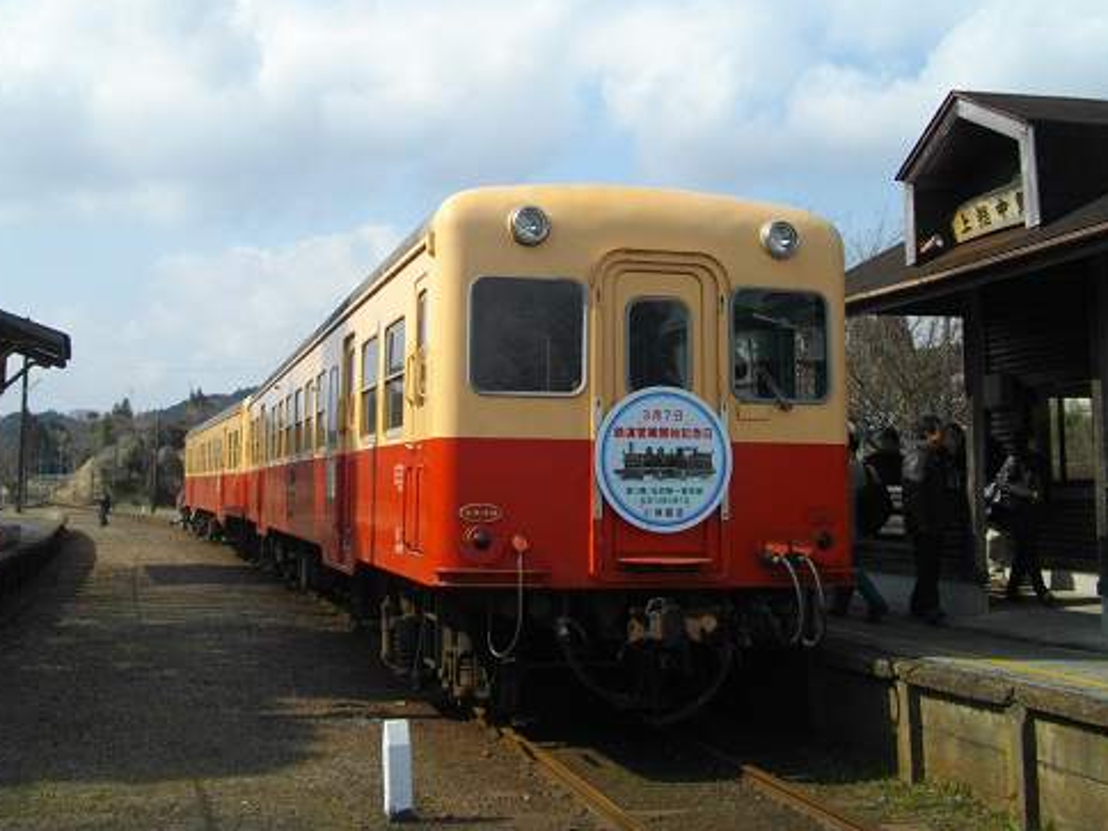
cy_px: 284
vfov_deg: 34.8
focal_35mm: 41
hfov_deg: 45.5
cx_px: 442
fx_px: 1312
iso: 100
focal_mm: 5.7
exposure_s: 1/160
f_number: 8.8
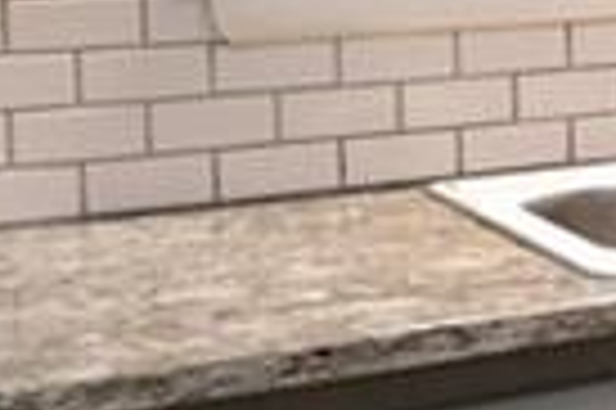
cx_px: 1812
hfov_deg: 11.4
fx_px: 1914
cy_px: -90
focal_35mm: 112
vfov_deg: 11.9
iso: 2500
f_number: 3.5
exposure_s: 1/60
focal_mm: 10
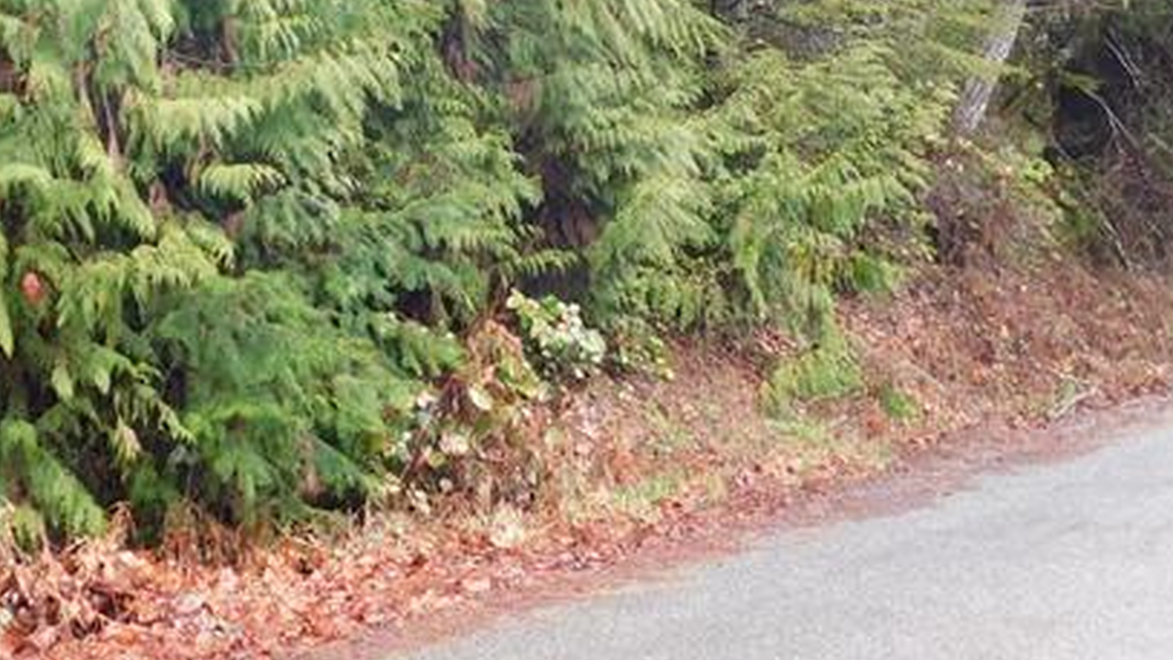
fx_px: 1960
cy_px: -262
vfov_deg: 17.6
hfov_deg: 33.1
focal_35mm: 63
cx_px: 429
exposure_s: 1/60
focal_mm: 4
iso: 125
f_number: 3
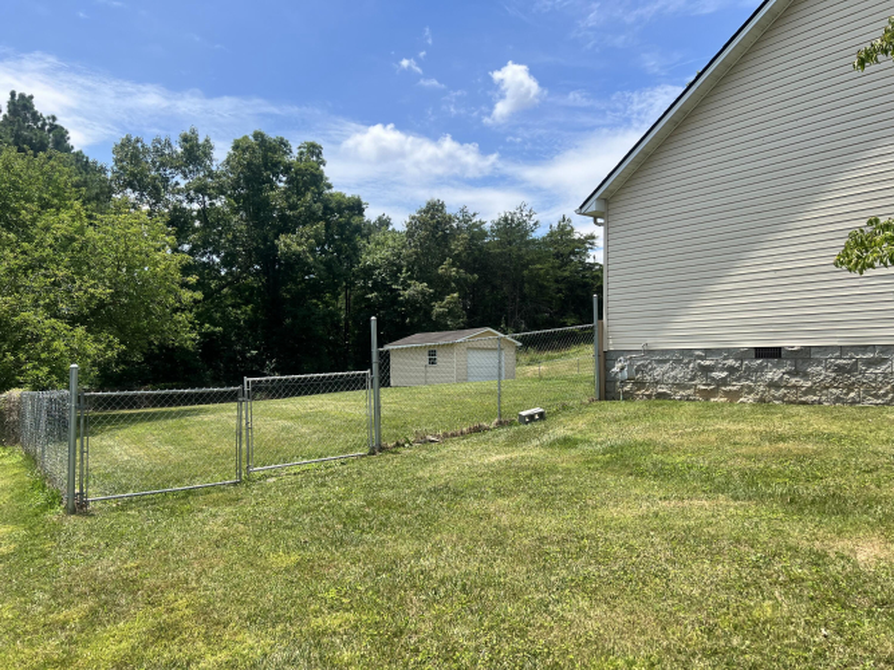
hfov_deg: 67.3
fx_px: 671
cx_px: 447
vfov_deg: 53.0
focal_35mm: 26
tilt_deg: +1.4
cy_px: 335
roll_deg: -0.6
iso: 50
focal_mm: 5.7
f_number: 1.5
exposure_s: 1/4115
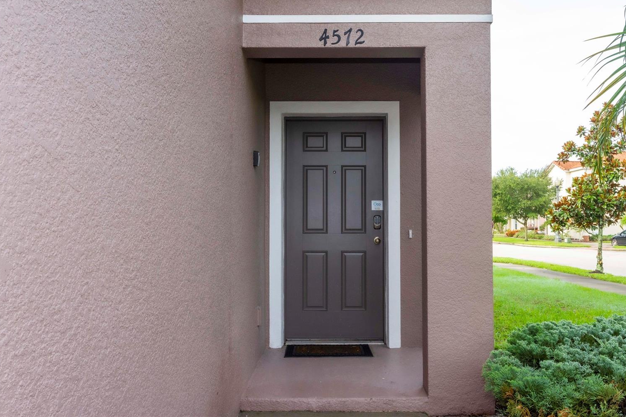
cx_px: 329
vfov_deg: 42.3
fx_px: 539
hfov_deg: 60.3
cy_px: 194
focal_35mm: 31
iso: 1000
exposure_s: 1/125
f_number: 13
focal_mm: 29
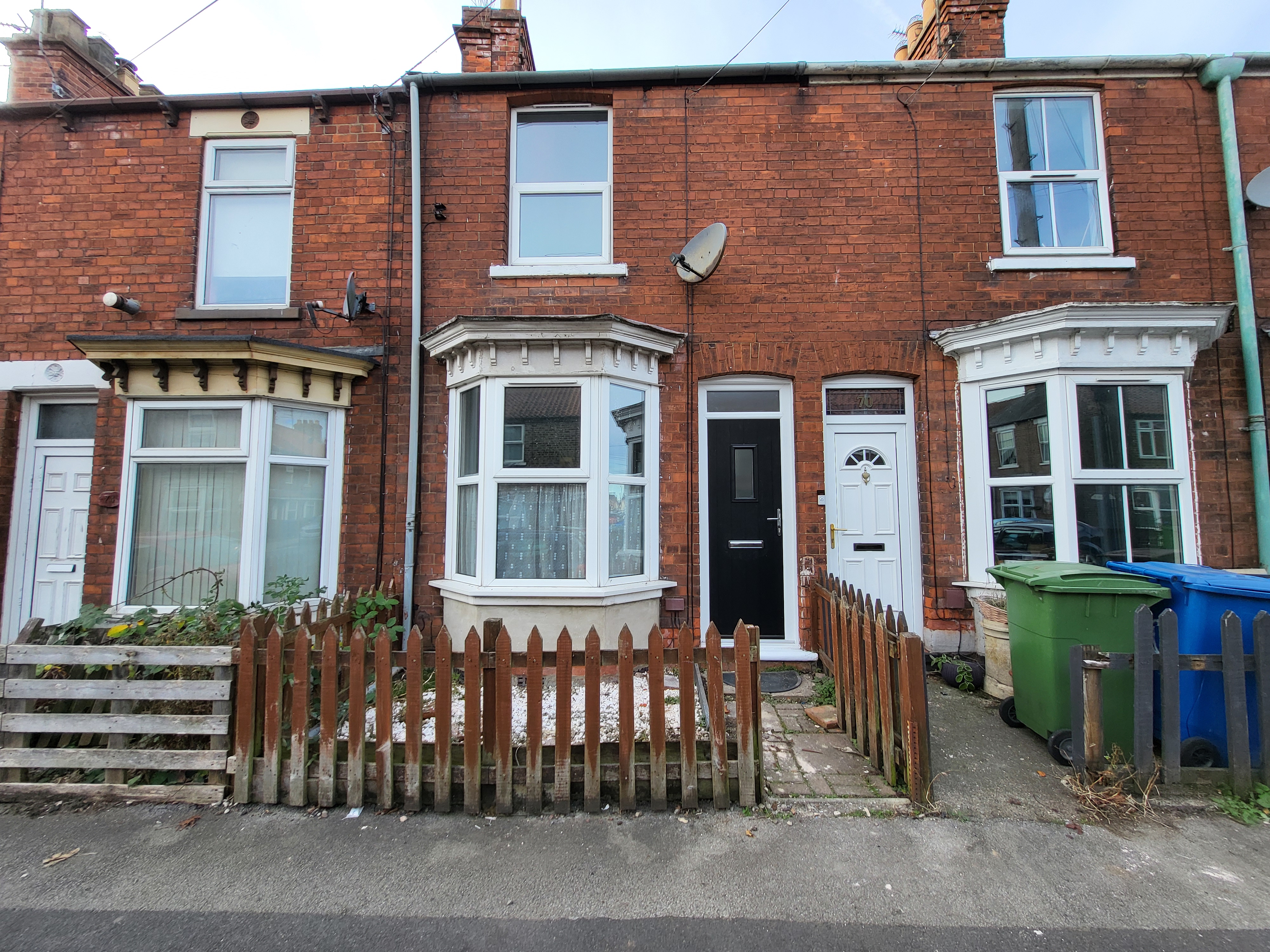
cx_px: 635
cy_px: 476
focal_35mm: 13
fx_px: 477
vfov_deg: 89.9
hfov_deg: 106.2
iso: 32
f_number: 2.2
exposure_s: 1/215
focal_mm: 1.74
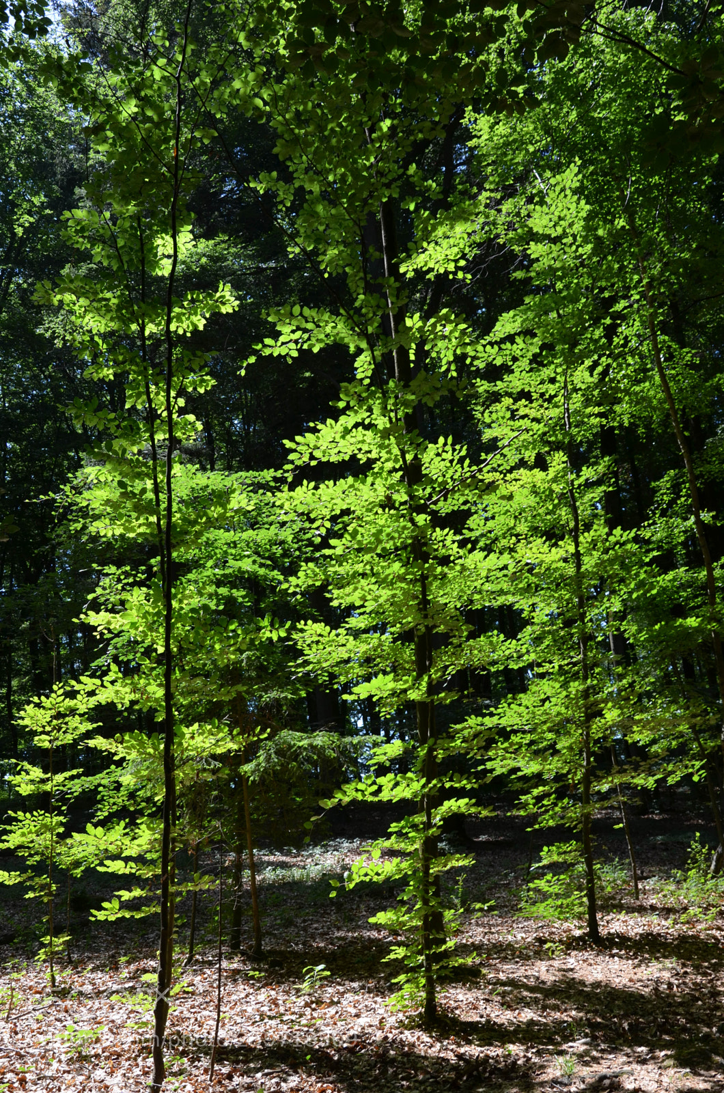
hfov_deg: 34.1
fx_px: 1182
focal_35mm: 39
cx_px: 362
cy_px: 546
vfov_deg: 49.6
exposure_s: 1/200
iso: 200
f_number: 7.1
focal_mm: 26
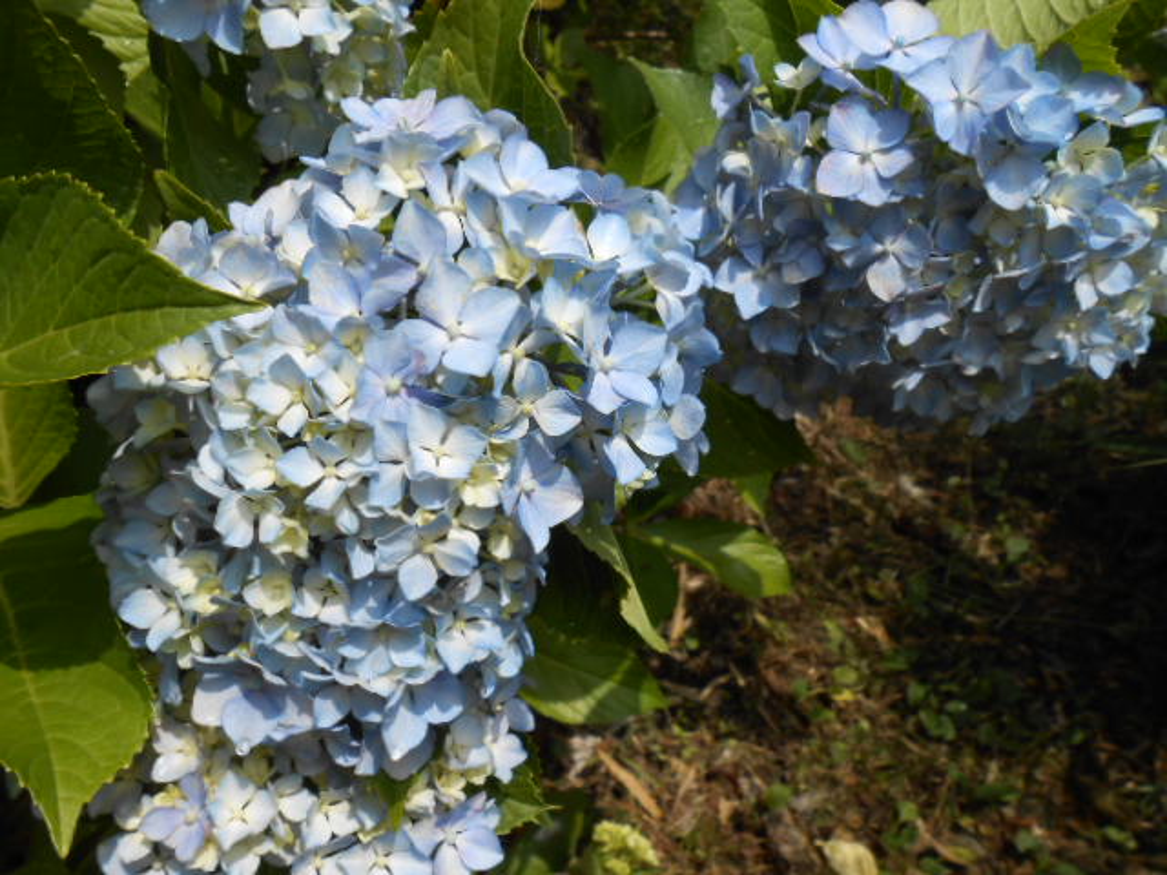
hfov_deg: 60.0
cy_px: 438
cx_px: 584
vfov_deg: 46.8
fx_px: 1011
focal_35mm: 30
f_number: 3.8
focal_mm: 5.3
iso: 80
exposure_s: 1/1250
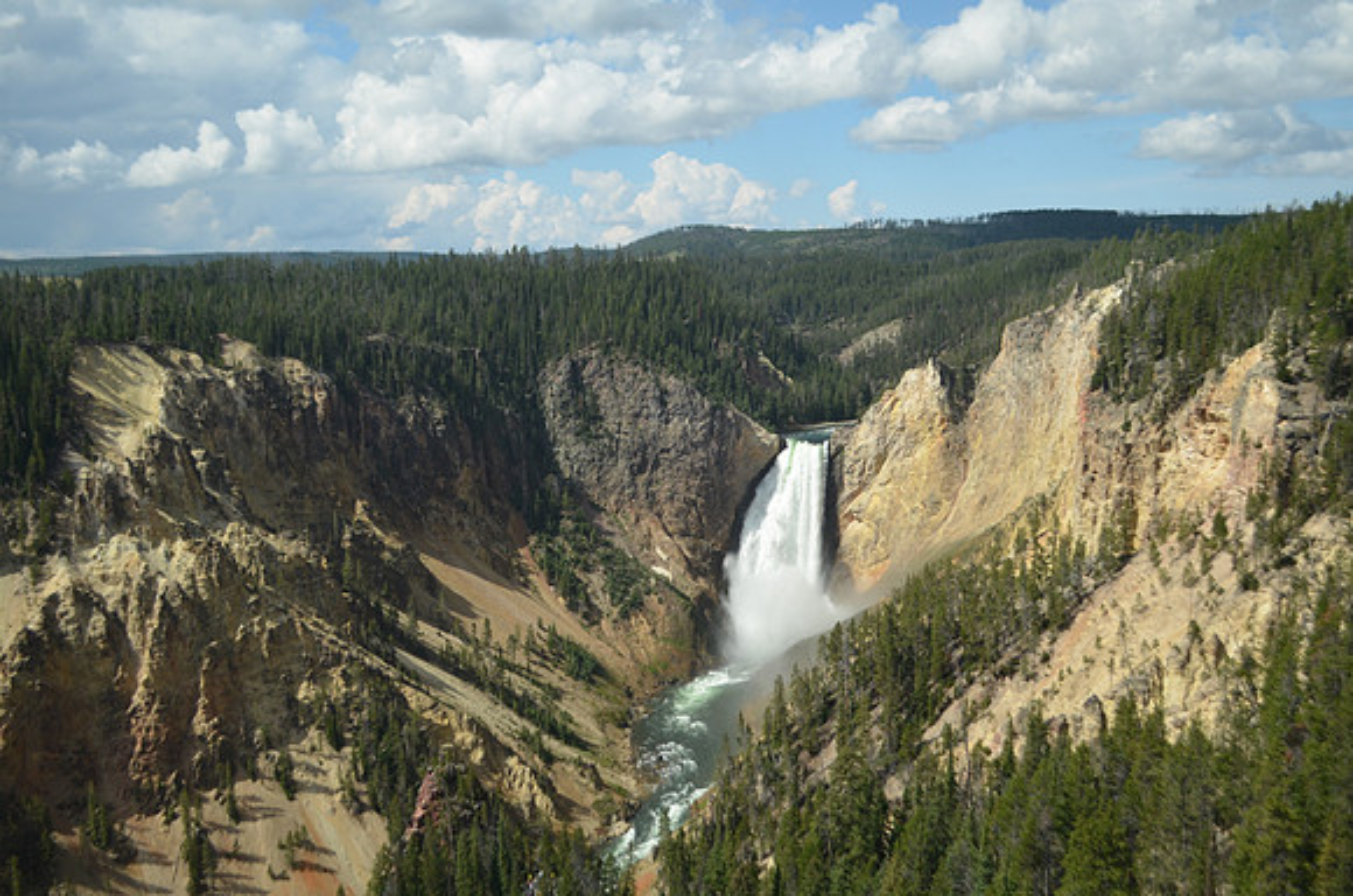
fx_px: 1238
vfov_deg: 39.8
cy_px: 448
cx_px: 676
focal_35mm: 33
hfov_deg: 57.3
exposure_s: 1/1000
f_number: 4.5
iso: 400
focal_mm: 22
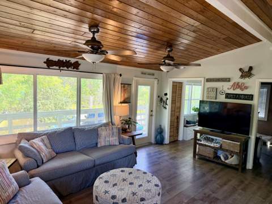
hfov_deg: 71.7
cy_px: 102
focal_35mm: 24
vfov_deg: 56.7
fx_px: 188
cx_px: 136
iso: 200
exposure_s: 1/182
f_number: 1.78
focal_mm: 6.76
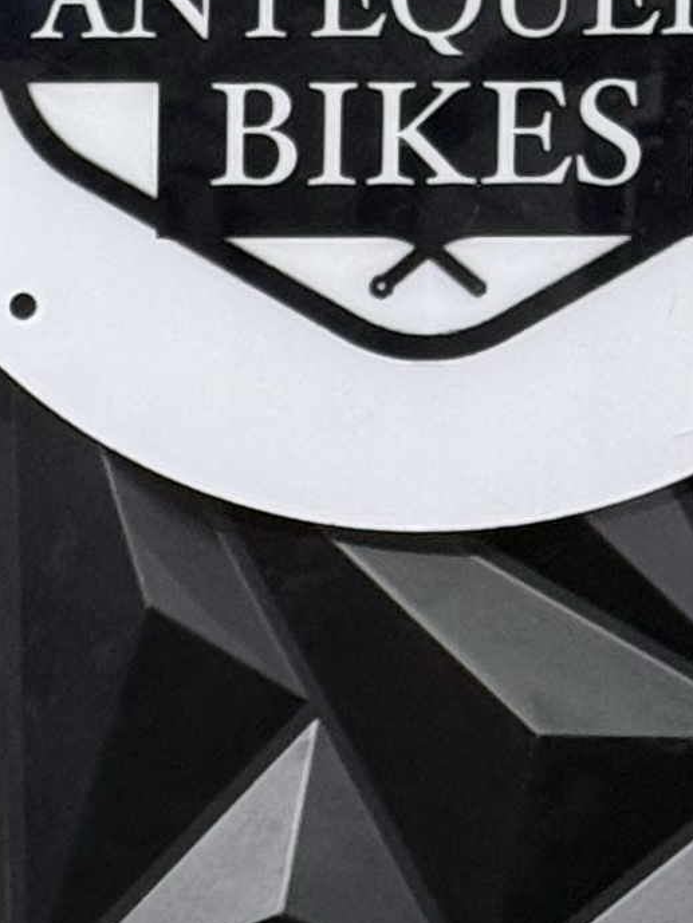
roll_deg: +1.8
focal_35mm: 281
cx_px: -387
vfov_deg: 7.0
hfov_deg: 5.2
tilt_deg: -9.0
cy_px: 1017
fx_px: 7498
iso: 160
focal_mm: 6.76
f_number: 1.78
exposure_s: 1/60
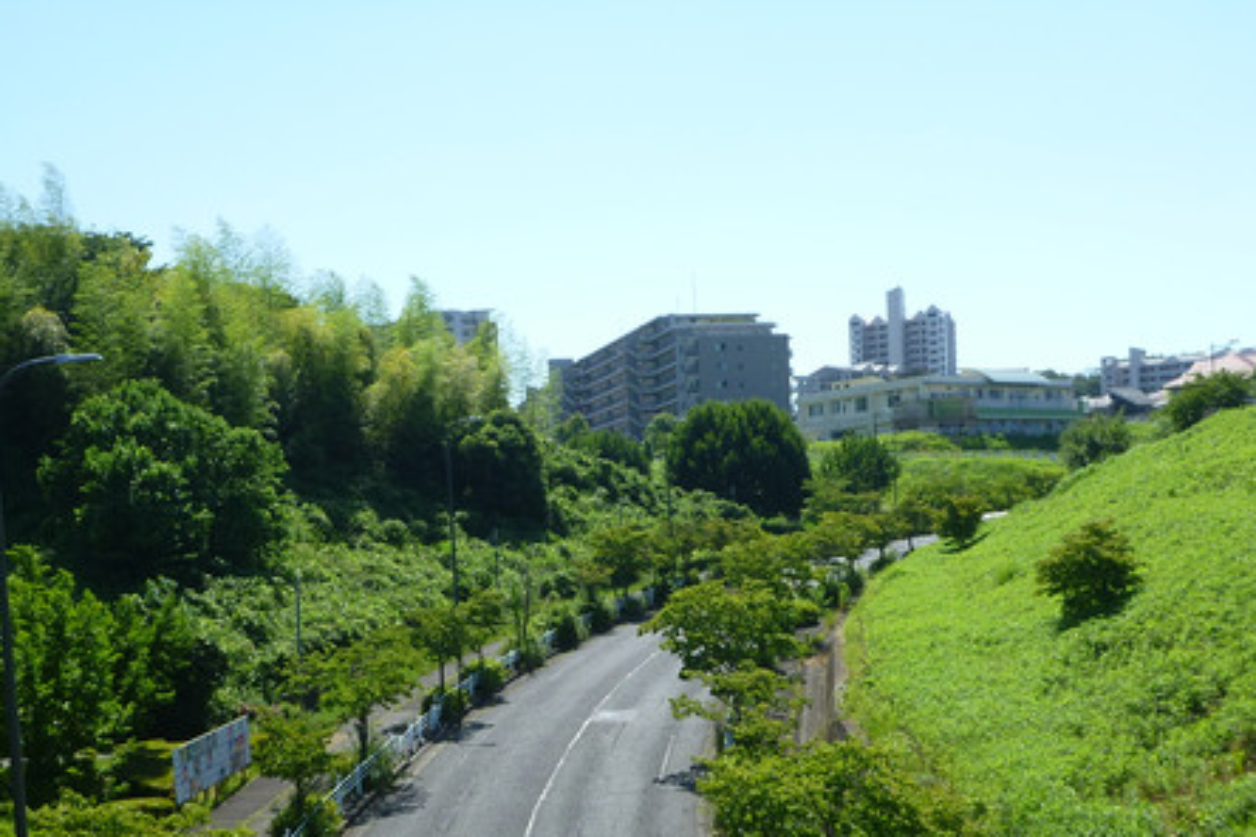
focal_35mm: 42
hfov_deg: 46.3
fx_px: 1465
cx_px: 540
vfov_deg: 31.2
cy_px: 650
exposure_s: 1/640
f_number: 3.3
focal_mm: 4.9
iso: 100
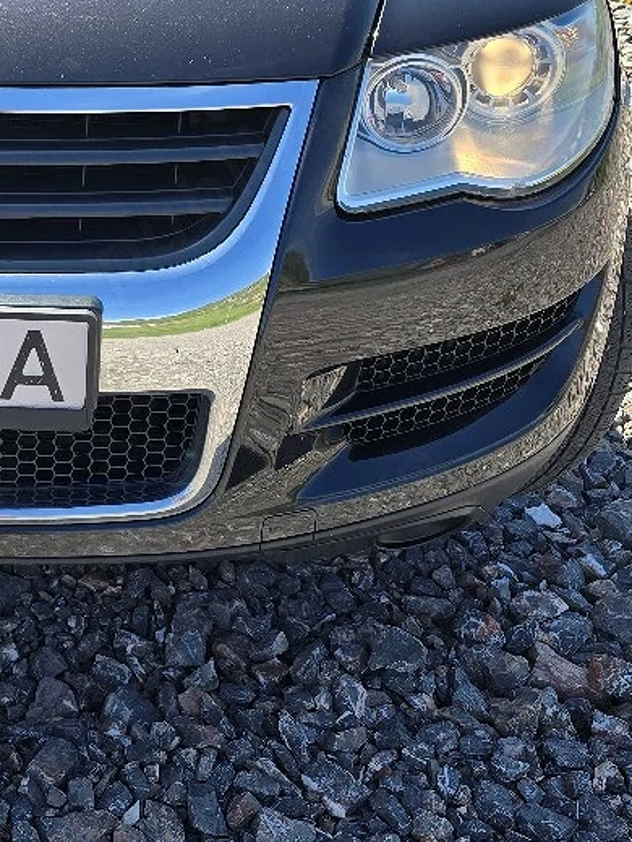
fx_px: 1436
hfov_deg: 23.4
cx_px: -47
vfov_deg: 32.2
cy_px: 221
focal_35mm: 59
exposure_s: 1/323
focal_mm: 6.3
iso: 12
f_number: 1.7
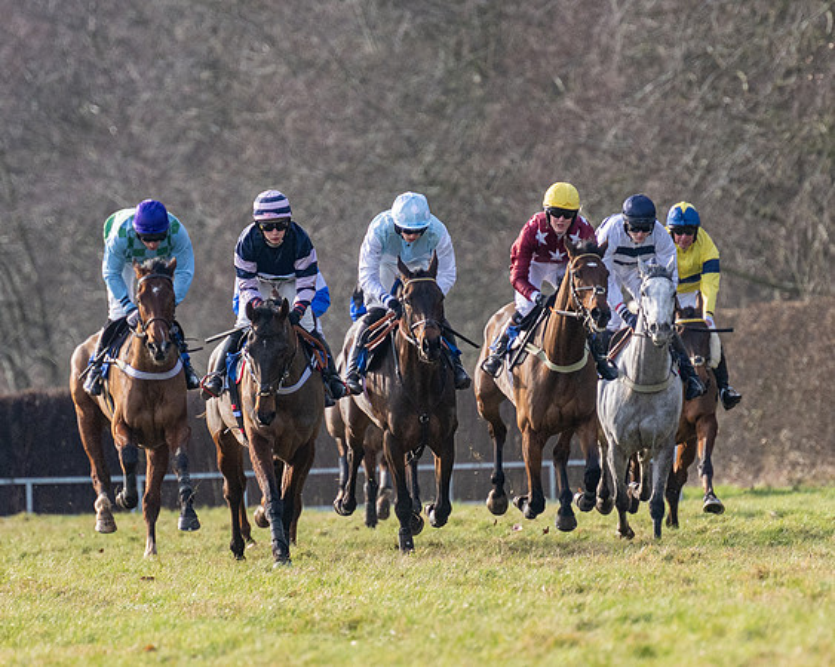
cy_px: 426
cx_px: 496
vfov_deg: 2.3
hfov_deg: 2.9
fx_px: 16490
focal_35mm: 668
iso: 400
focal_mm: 260
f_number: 4
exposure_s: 1/2000
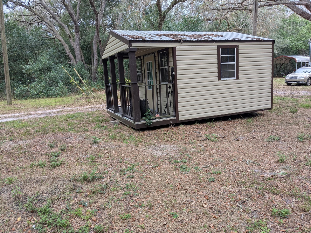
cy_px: 116
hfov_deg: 65.3
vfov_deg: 51.4
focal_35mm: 27
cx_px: 156
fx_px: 243
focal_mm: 4.38
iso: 44
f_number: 1.73
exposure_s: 1/120
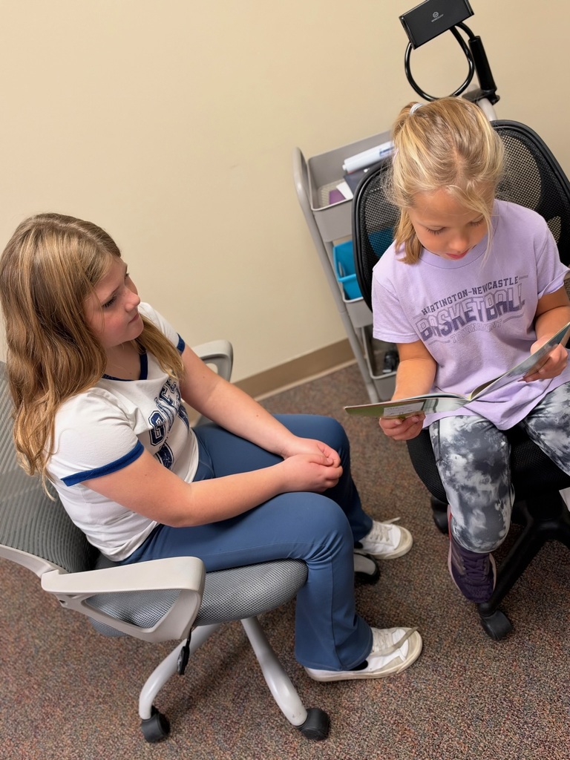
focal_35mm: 32
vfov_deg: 56.8
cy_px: 380
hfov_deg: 44.2
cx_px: 285
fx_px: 703
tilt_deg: -35.7
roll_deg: +24.6
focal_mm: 6.93
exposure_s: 1/60
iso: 250
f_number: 1.8
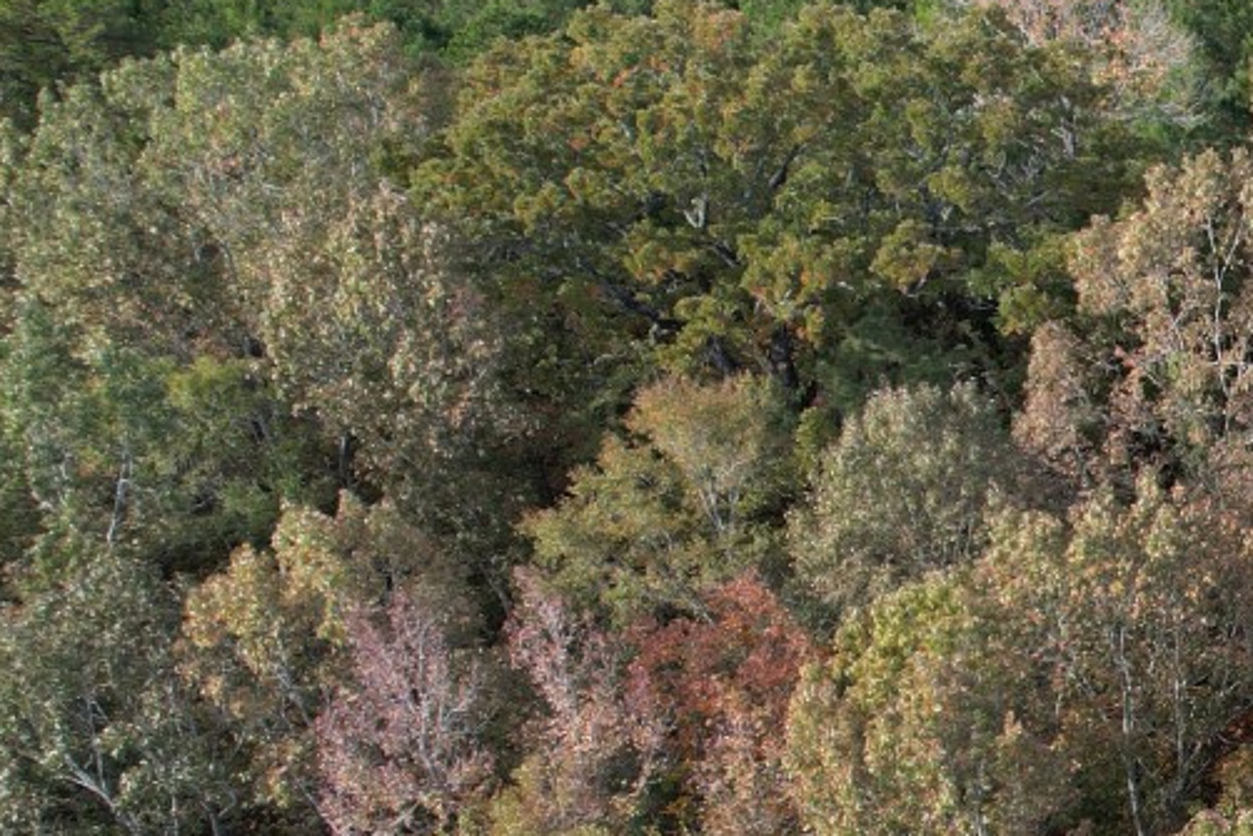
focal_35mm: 71
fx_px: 2472
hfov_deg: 22.1
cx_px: 2012
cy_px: 596
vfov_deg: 19.1
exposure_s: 1/500
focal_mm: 8.38
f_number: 2.8
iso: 110
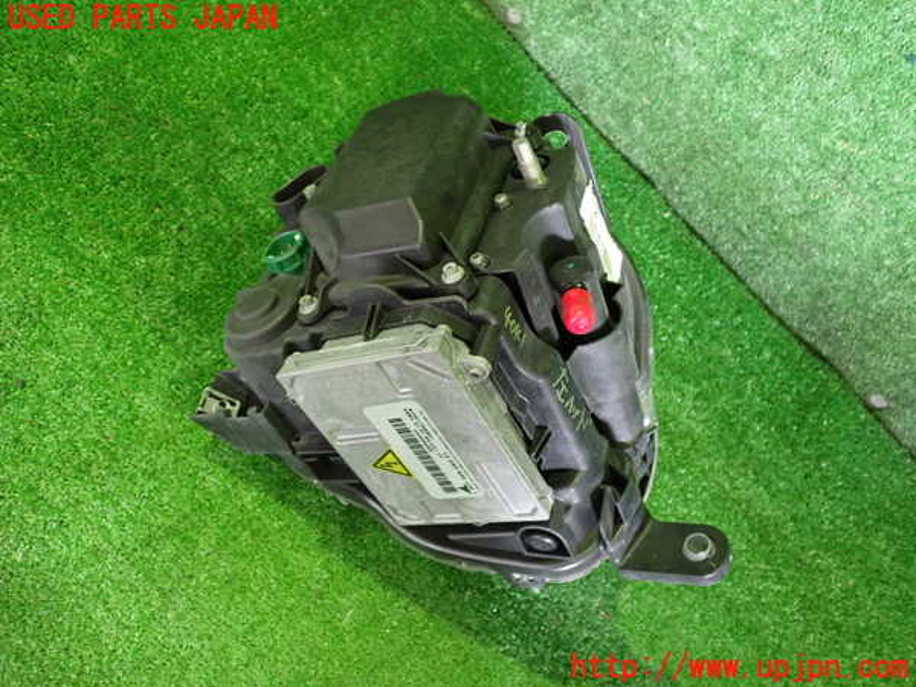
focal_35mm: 30
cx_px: 458
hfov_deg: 60.0
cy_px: 344
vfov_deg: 46.8
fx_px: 794
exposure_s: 1/40
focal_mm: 5.4
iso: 1000
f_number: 2.3
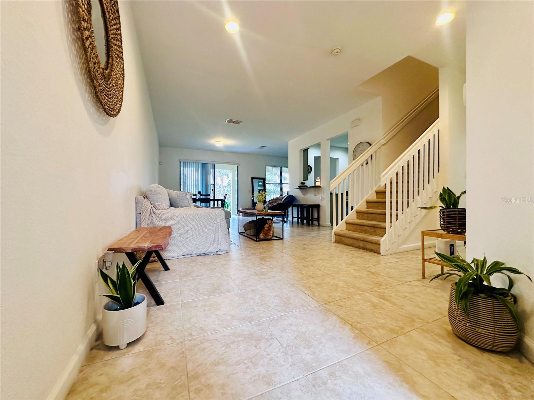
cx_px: 267
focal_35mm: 14
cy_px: 200
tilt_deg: -0.5
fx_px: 216
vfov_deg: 85.7
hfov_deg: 102.1
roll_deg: -0.6
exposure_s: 1/120
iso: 200
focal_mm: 2.22
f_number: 2.2
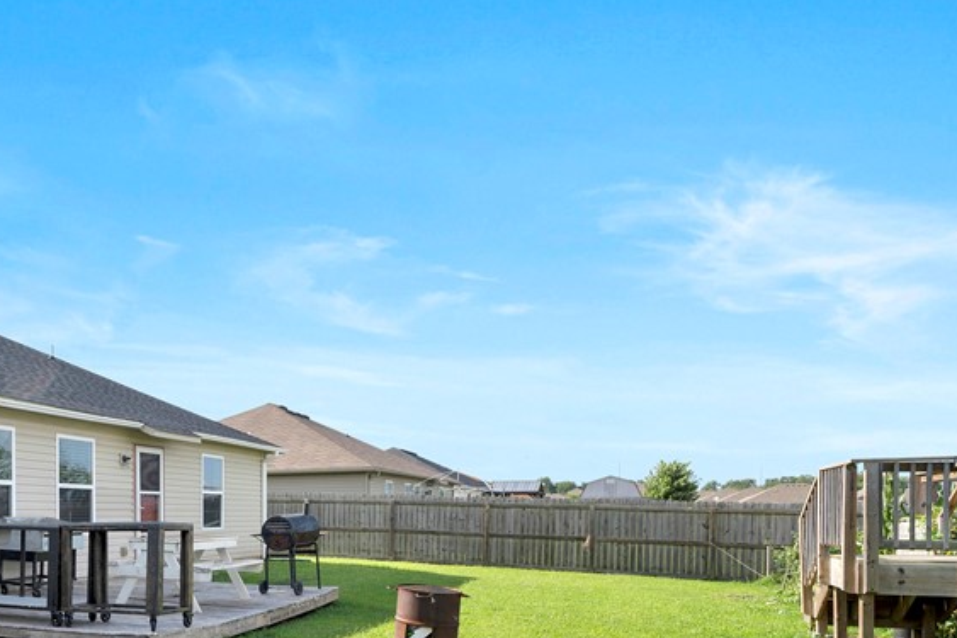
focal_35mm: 27
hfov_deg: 63.7
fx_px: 717
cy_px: 520
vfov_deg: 45.2
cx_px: 246
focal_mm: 14
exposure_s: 1/800
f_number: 2.8
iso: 250
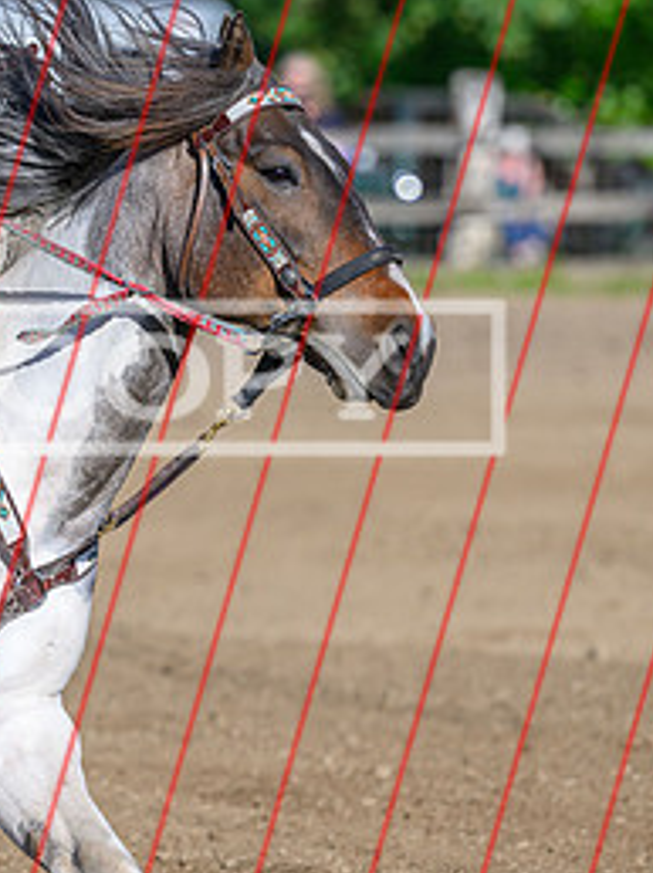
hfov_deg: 4.2
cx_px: -51
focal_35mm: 349
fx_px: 8793
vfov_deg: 5.7
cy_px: 450
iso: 180
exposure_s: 1/2500
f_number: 2.8
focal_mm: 150
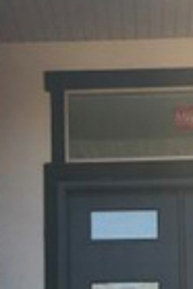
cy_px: 324
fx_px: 834
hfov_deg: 13.1
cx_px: 162
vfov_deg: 18.8
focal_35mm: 104
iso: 25
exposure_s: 1/144
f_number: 2.2
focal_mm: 4.15
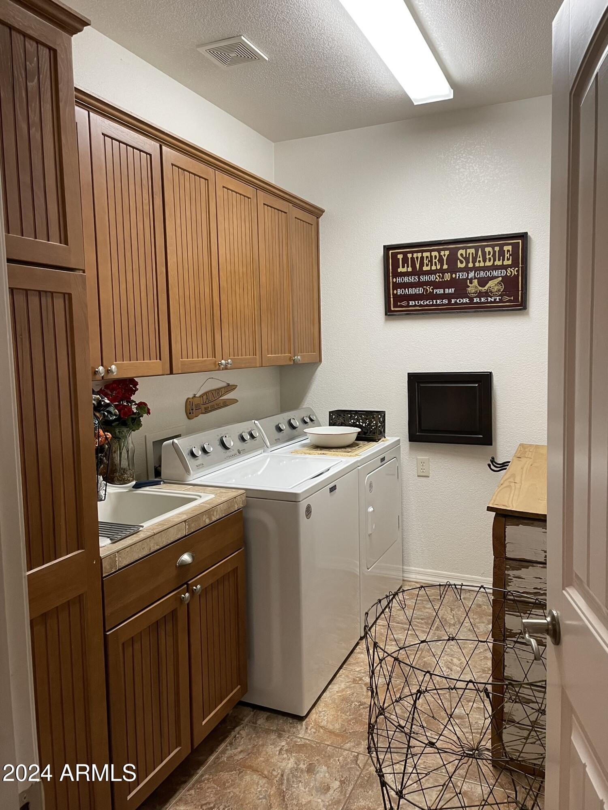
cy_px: 405
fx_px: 609
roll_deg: +1.2
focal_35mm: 26
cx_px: 304
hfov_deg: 53.1
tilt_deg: -4.2
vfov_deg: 67.3
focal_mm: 4.2
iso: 125
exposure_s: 1/60
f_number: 1.6
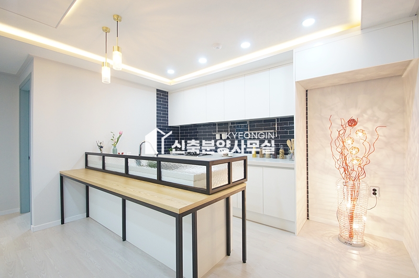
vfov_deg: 77.2
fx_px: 174
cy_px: 139
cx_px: 210
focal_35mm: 15
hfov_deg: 100.4
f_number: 6.3
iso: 800
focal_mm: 10
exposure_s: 1/25
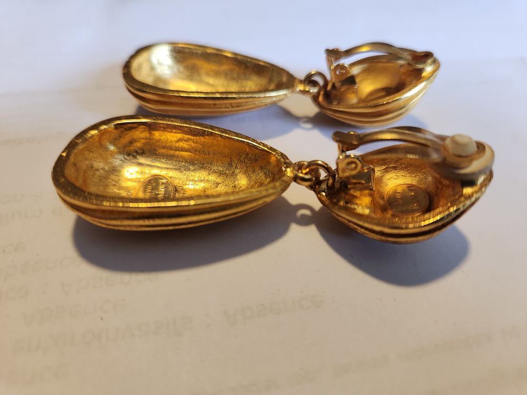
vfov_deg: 58.9
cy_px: 198
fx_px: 350
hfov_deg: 73.9
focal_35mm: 23
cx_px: 264
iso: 160
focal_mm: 5.4
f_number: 1.8
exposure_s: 1/100
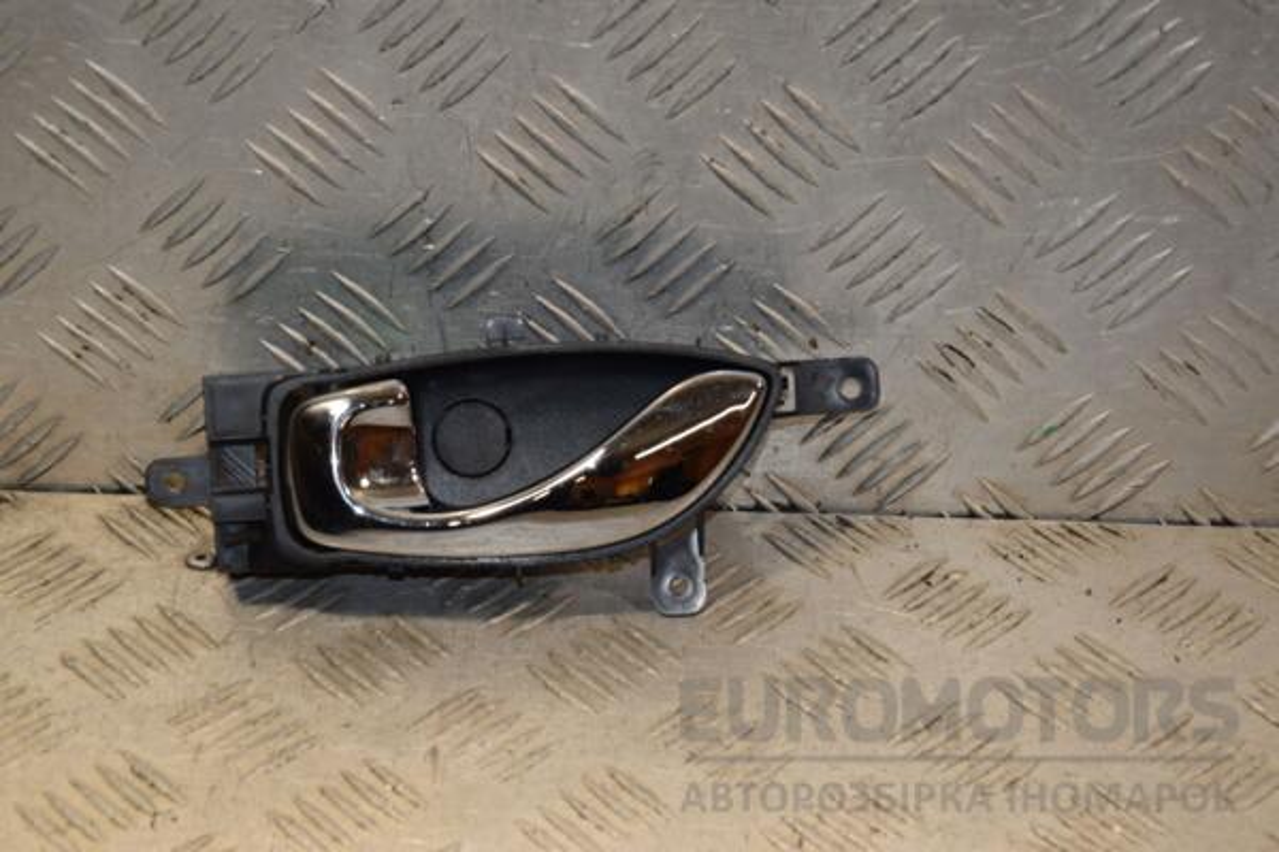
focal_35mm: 105
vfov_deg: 13.0
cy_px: 426
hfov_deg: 19.5
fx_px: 3730
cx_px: 640
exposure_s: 1/200
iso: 800
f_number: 8
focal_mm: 70
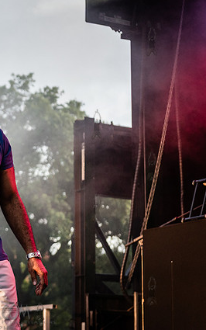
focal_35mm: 116
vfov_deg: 18.0
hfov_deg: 11.1
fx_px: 1041
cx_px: -34
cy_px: 153
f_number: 4.5
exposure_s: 1/640
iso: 2000
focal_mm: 70
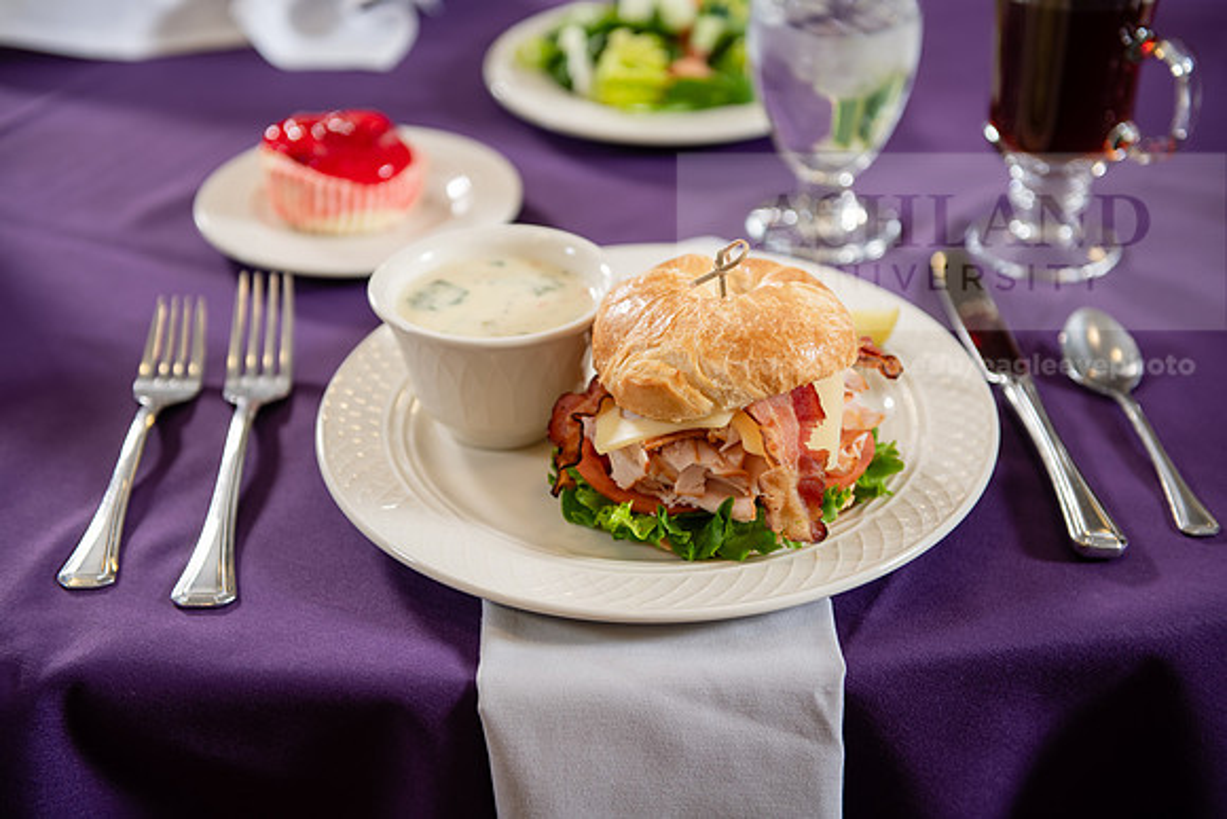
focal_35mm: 58
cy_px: 410
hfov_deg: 34.5
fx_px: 1977
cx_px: 614
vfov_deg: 23.4
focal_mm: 58
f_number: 3.2
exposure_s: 1/160
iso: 250
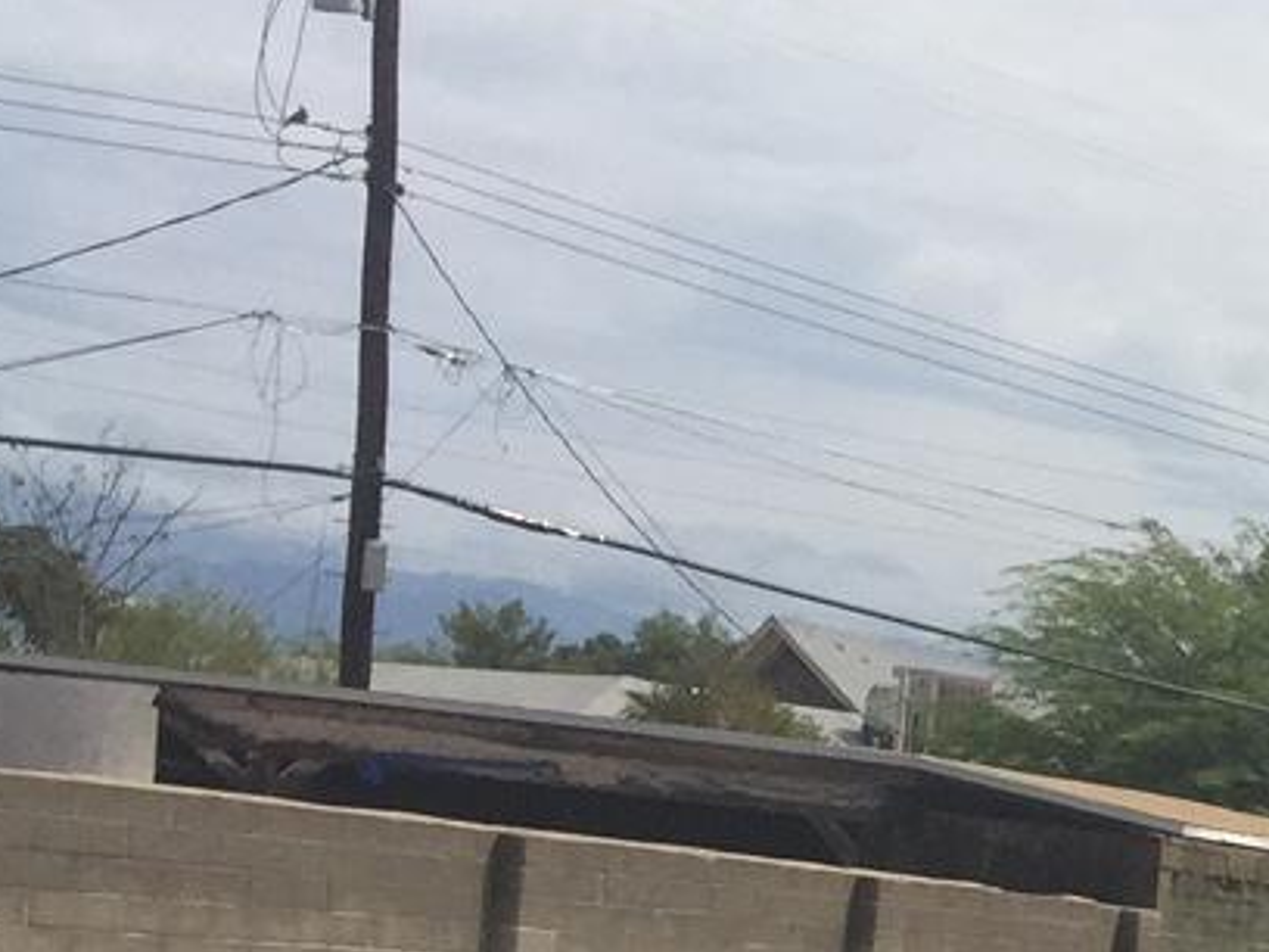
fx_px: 4252
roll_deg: -6.9
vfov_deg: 12.3
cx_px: 2516
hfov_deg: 14.3
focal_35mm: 116
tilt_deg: -2.2
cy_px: 1319
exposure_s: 1/4405
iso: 32
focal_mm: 4.15
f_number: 2.2
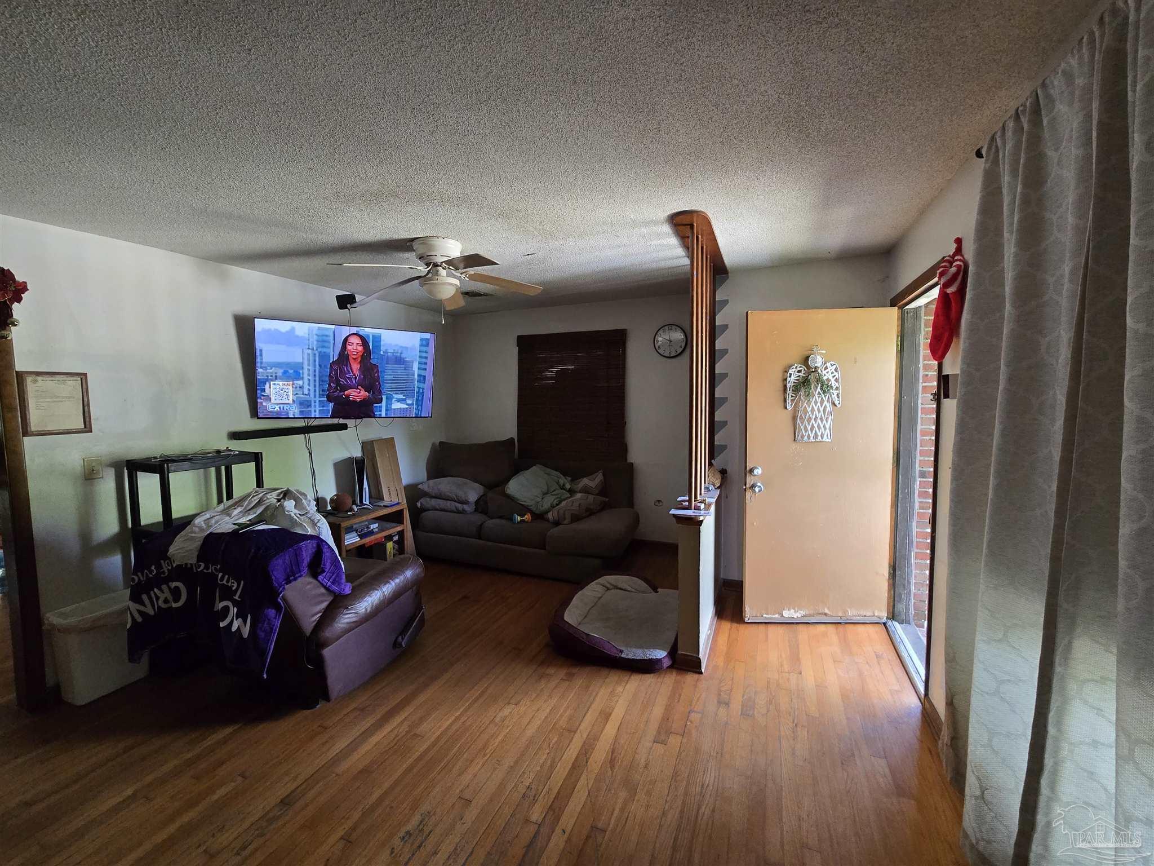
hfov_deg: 106.2
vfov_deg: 89.9
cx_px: 577
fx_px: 433
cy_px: 433
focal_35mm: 13
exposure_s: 1/100
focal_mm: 2.2
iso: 400
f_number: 2.2
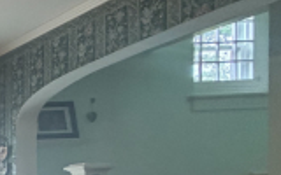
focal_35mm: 62
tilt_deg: -2.1
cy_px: 212
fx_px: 475
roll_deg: +1.0
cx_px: -303
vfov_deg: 19.7
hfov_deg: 18.3
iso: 200
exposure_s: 1/60
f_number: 2.2
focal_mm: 2.22
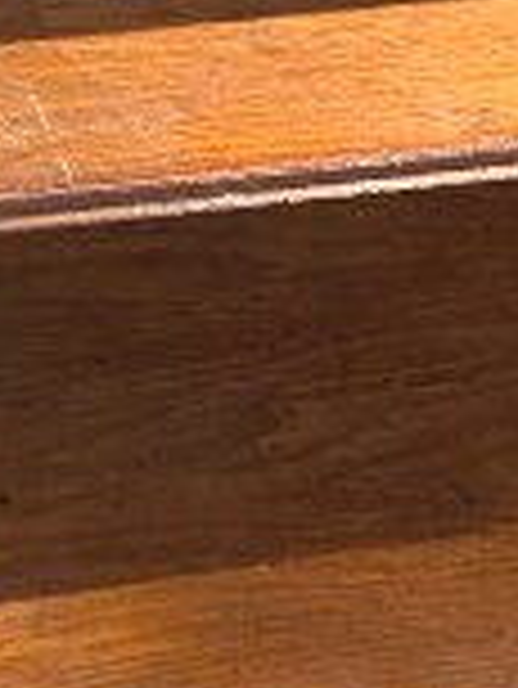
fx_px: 3586
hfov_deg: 8.2
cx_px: -113
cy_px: -360
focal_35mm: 180
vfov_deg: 10.6
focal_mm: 5.4
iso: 25
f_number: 1.8
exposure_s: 1/222
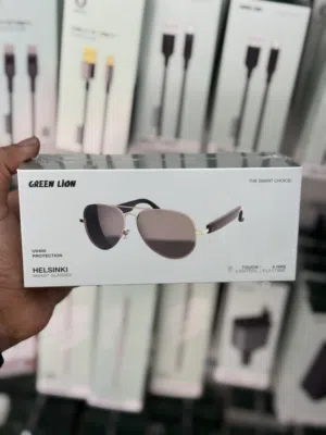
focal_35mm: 48
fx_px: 603
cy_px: 218
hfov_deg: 30.3
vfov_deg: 39.7
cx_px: 163
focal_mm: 6.76
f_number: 1.78
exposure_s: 1/121
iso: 64
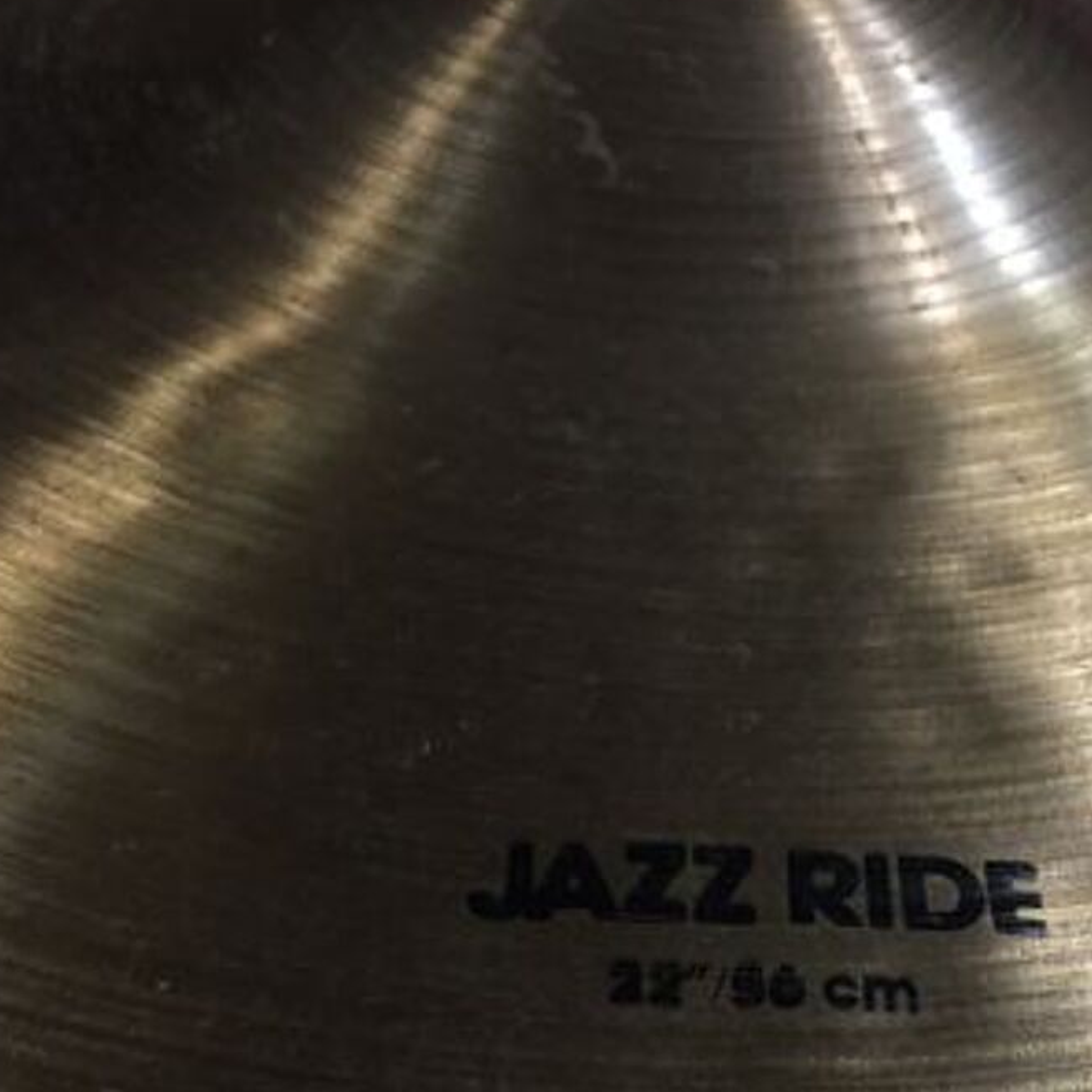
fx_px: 1856
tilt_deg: -44.9
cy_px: 923
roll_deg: -3.2
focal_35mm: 52
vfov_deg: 31.6
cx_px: 755
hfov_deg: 32.4
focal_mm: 4.15
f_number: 2.2
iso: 200
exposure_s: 1/33
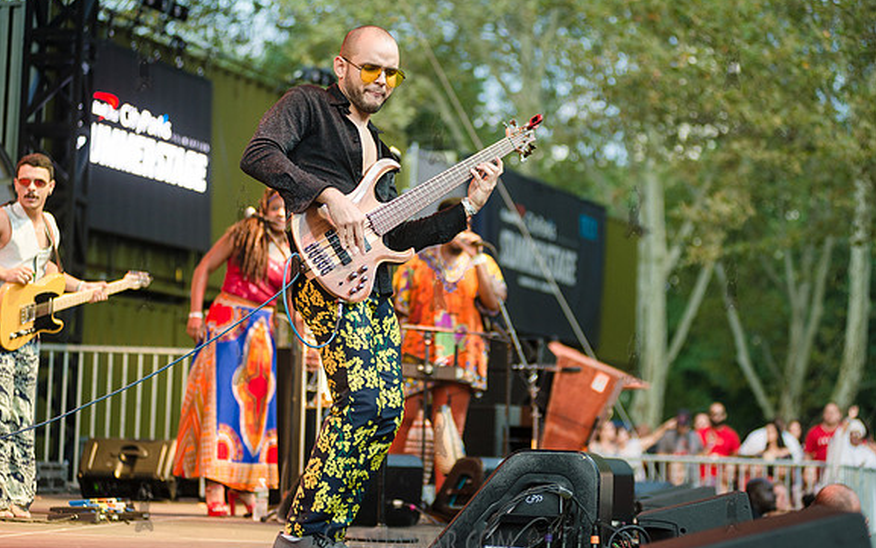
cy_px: 285
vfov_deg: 15.9
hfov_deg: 25.2
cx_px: 437
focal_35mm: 82
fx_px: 1958
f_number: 3.2
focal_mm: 80
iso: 640
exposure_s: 1/250
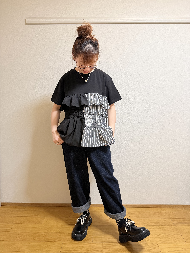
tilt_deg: -5.6
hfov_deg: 56.8
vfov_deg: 71.6
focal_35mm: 24
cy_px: 126
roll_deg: -0.7
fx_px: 176
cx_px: 95
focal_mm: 6.76
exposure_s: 1/60
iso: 320
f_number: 1.78
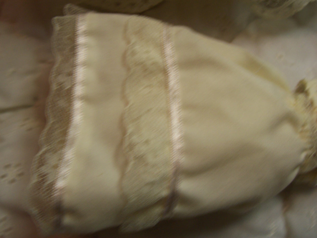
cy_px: 119
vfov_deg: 38.7
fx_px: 339
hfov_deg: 50.1
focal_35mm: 37
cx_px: 158
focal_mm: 5.6
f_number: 2.8
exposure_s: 1/60
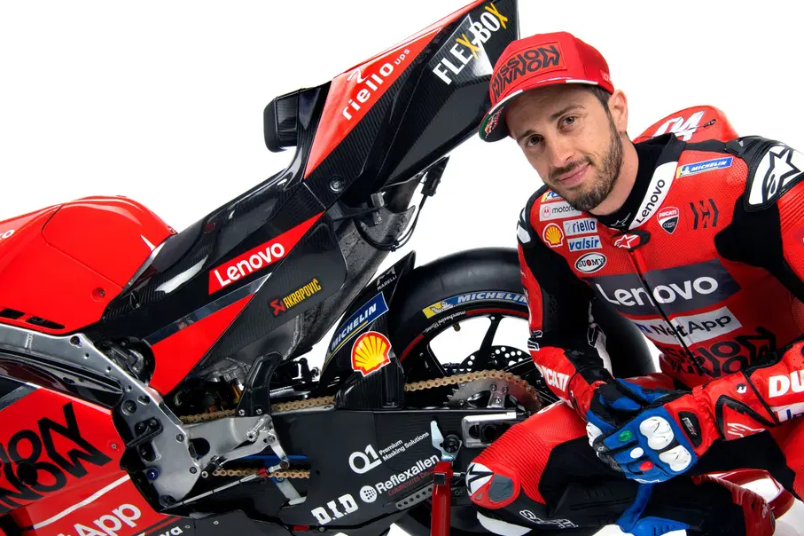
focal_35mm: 45
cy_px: 295
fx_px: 1005
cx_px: 478
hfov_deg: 43.4
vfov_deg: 29.8
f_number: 14
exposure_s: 1/200
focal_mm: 34
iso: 31
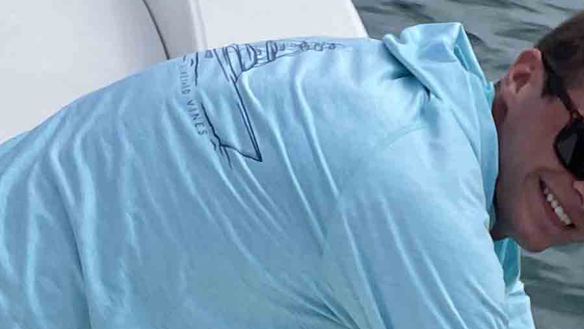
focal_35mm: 127
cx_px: 785
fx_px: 1967
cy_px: 931
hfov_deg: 15.9
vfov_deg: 8.3
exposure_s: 1/5814
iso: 32
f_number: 1.6
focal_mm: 4.2
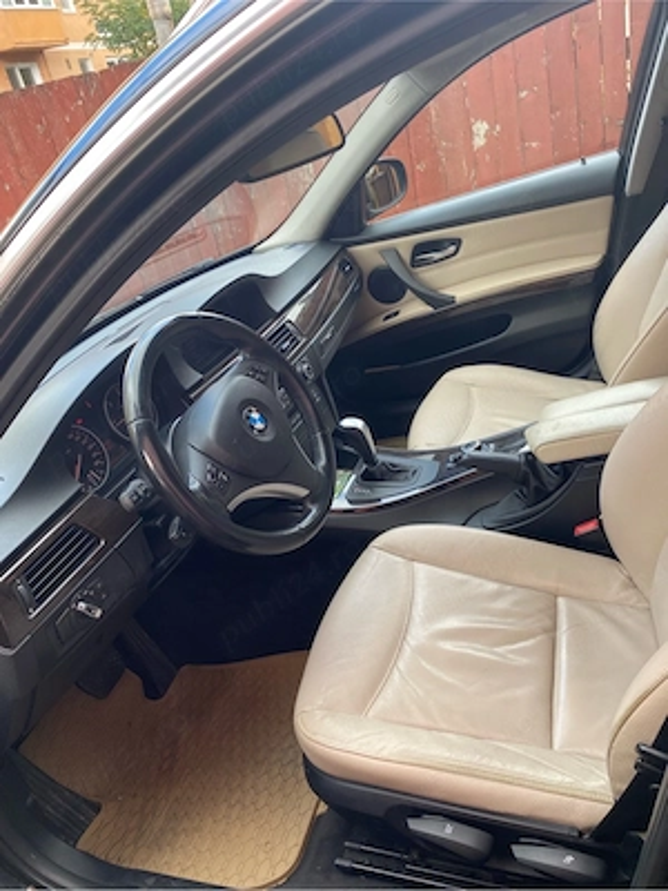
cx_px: 334
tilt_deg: -27.6
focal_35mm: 26
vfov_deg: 67.3
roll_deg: +11.7
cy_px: 446
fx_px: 669
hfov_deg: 53.1
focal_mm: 4.25
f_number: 1.8
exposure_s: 1/121
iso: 64
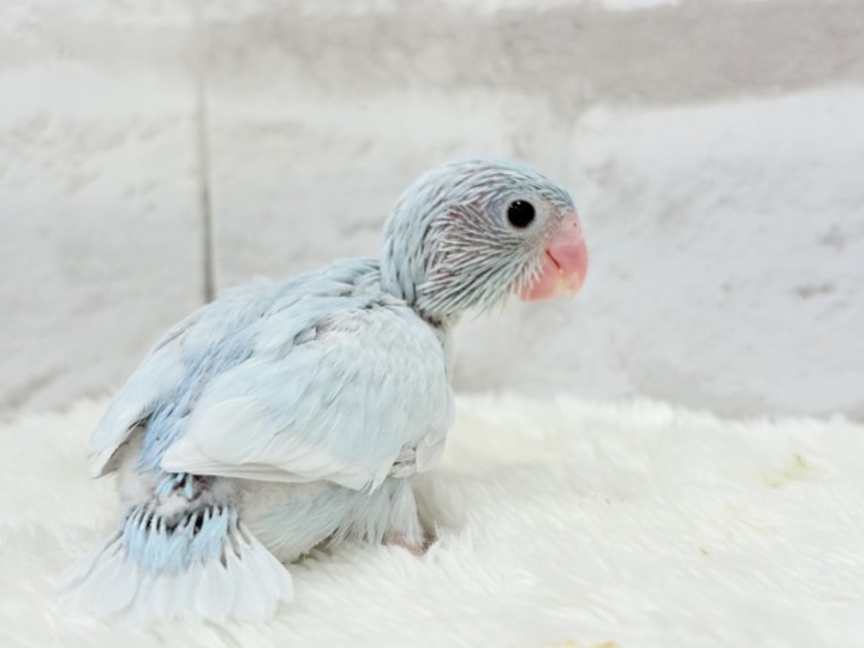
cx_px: 432
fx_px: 1298
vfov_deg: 28.0
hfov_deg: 36.8
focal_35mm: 52
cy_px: 324
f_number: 1.6
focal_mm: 5.96
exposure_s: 1/100
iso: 50
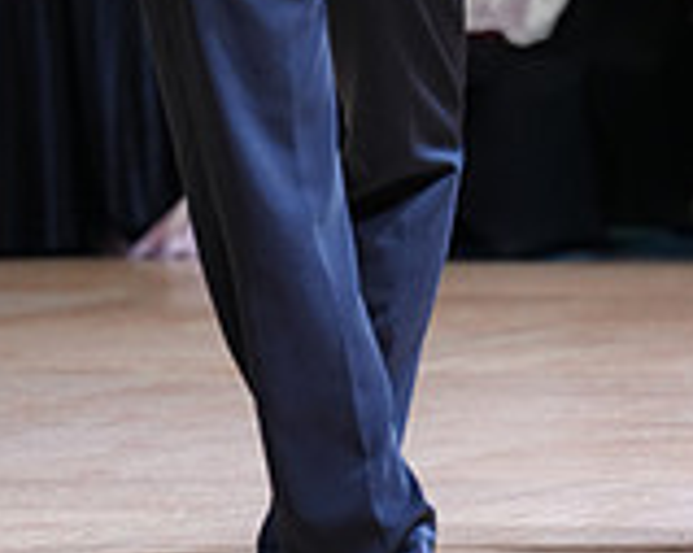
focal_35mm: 472
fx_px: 9675
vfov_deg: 3.3
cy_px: -196
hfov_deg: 4.1
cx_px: 656
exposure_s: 1/400
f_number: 2.8
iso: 1000
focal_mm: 138
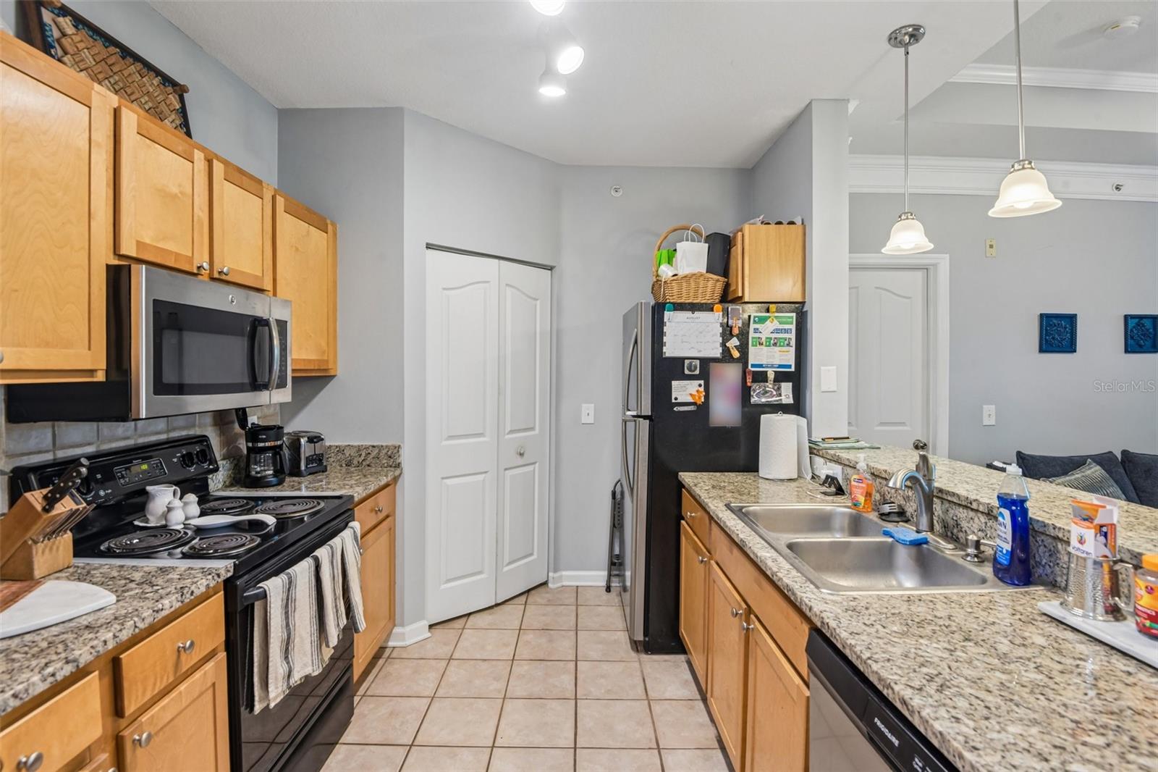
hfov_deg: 96.7
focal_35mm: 16
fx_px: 515
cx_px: 579
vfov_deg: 73.7
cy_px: 386
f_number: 8
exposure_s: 1/6
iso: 400
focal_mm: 16
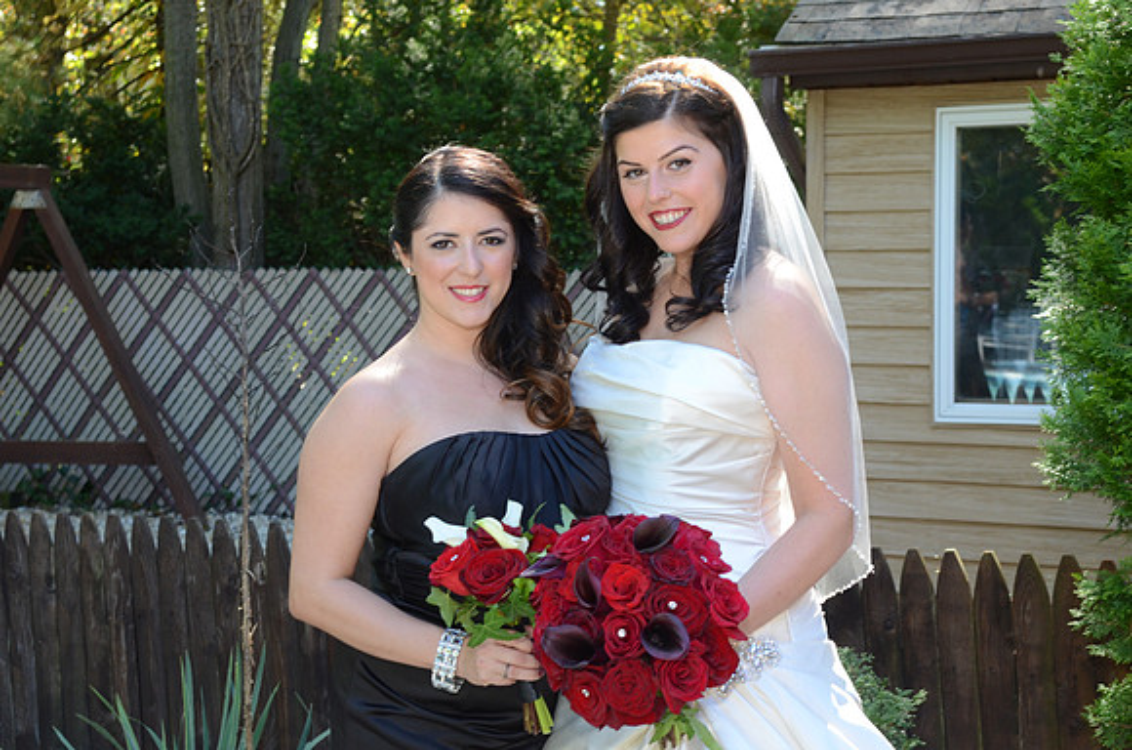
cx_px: 566
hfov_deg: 30.6
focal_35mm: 66
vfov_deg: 20.5
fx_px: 2071
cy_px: 375
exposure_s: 1/100
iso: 500
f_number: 6.3
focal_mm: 44
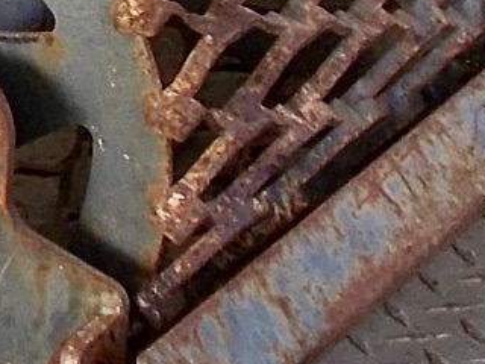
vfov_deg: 4.1
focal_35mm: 355
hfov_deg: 5.5
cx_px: -393
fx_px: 4974
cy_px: -455
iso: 80
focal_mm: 9
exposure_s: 1/80
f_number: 4.5
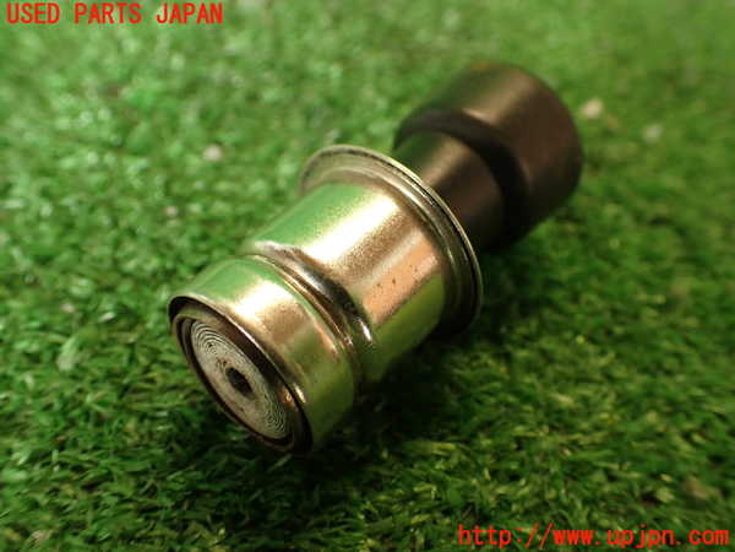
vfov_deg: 44.2
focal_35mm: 32
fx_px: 679
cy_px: 276
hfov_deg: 56.8
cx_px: 368
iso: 200
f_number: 2.4
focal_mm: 5.79
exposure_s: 1/40
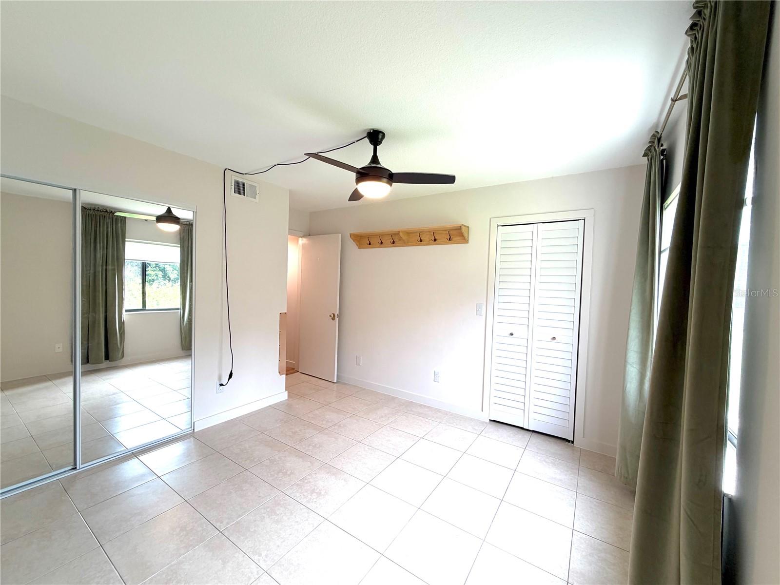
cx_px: 390
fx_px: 315
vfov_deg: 85.7
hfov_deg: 102.1
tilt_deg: -2.4
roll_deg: -1.9
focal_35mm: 14
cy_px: 292
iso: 100
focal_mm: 2.22
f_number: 2.2
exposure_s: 1/120
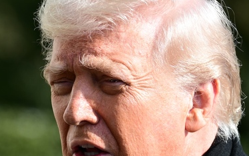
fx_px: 4439
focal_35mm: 654
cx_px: 88
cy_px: 169
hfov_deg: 3.2
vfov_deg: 2.0
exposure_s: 1/500
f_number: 4
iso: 72
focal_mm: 200
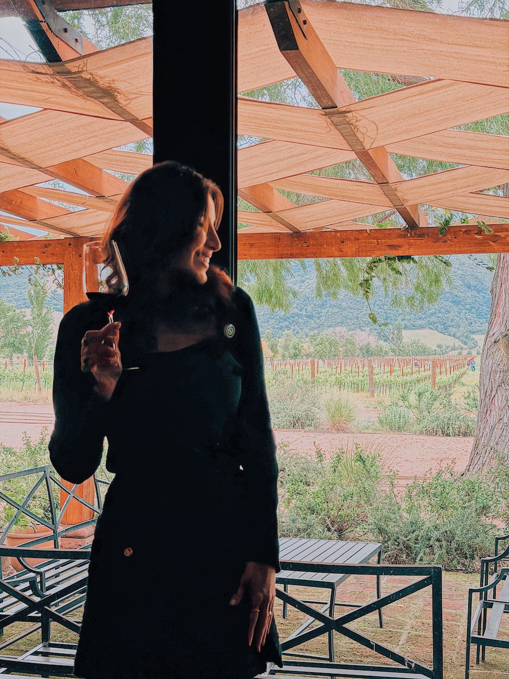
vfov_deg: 39.7
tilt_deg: +0.7
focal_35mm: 48
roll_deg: +0.6
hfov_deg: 30.3
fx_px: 941
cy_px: 340
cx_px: 254
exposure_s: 1/819
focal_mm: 6.76
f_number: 1.78
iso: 64
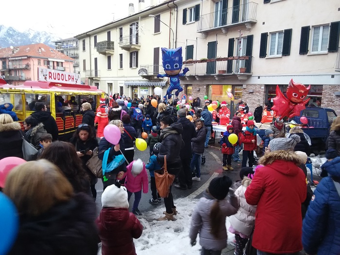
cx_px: 170
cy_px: 128
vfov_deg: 51.4
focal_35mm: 27
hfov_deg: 65.3
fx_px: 265
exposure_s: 1/17
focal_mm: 2.91
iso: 100
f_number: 1.9
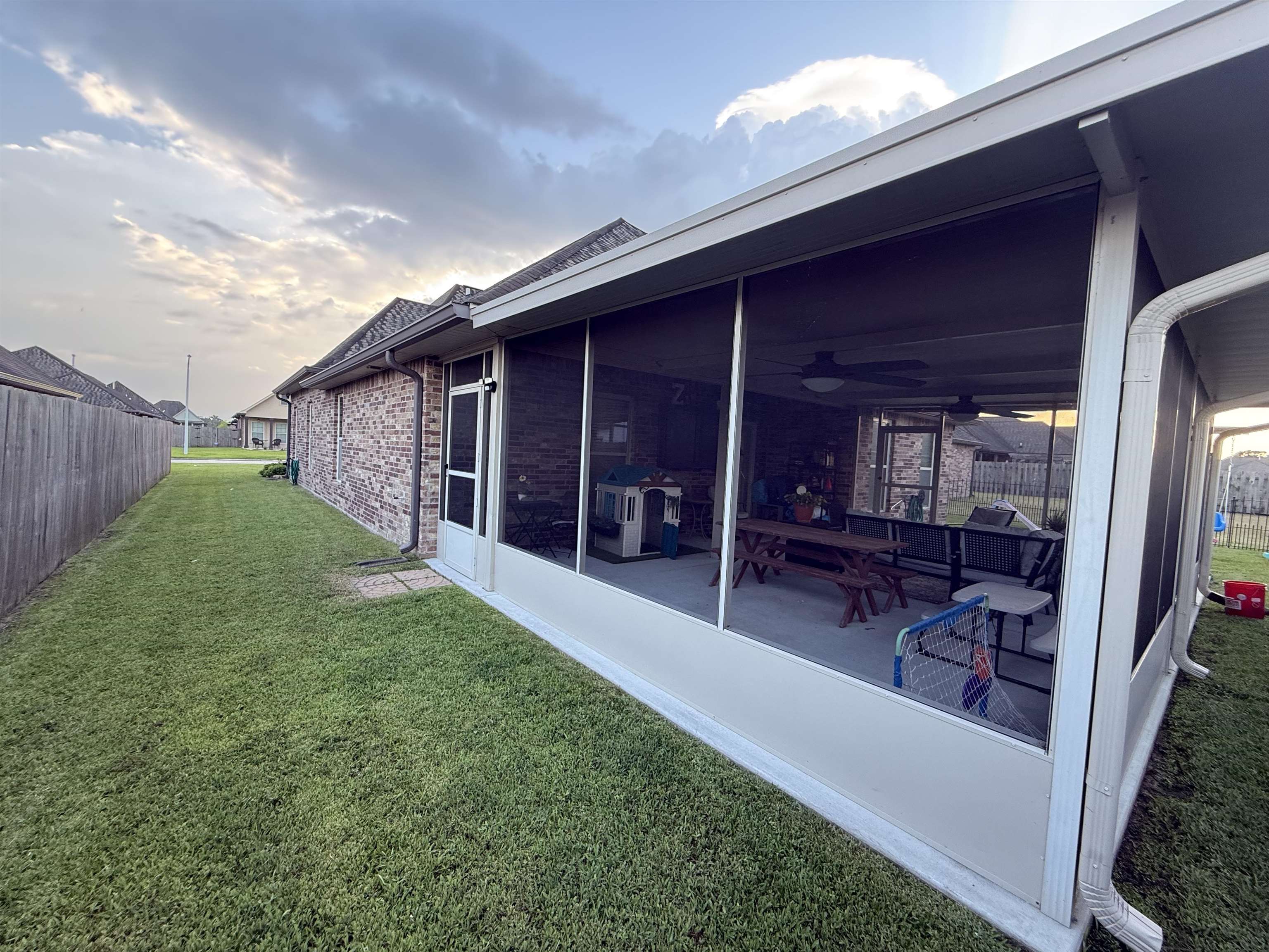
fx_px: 513
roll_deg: -3.4
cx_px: 634
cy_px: 476
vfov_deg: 85.7
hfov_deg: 102.1
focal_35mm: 14
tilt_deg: -2.4
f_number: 2.2
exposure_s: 1/99
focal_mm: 2.22
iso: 100
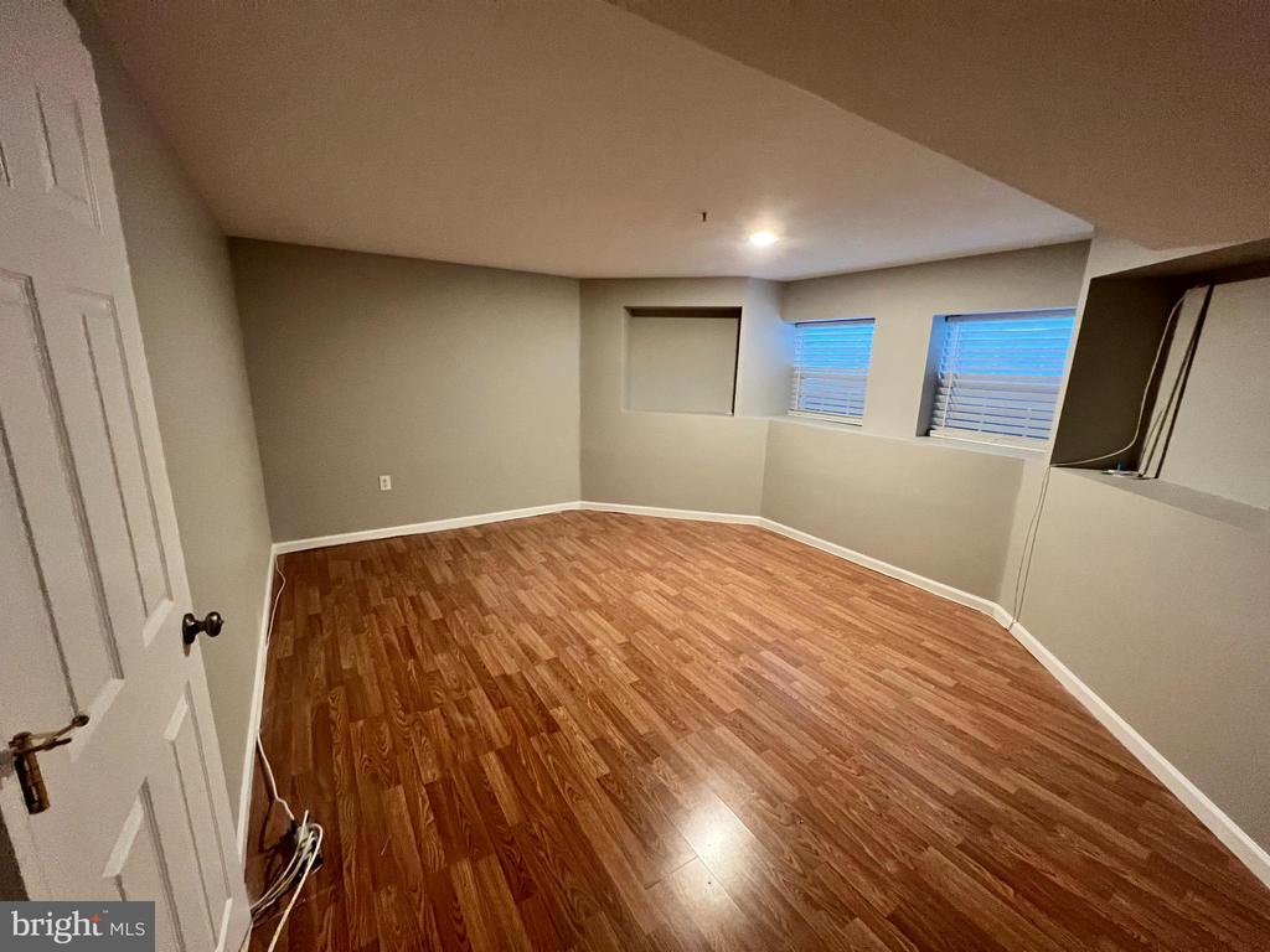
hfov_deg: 106.2
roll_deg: -1.1
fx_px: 477
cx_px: 635
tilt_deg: -13.8
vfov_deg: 89.9
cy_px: 476
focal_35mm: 13
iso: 640
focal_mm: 1.57
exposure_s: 1/60
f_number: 1.8
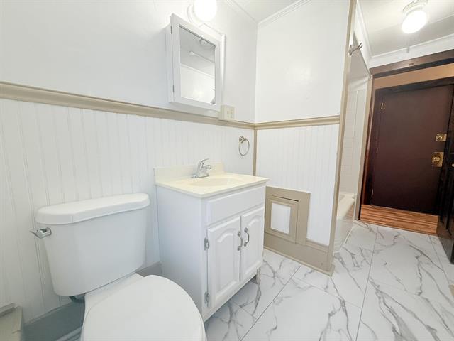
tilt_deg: -9.4
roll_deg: -0.6
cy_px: 170
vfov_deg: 85.7
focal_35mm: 14
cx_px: 227
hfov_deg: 102.1
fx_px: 184
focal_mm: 2.22
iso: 125
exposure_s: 1/120
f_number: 2.2
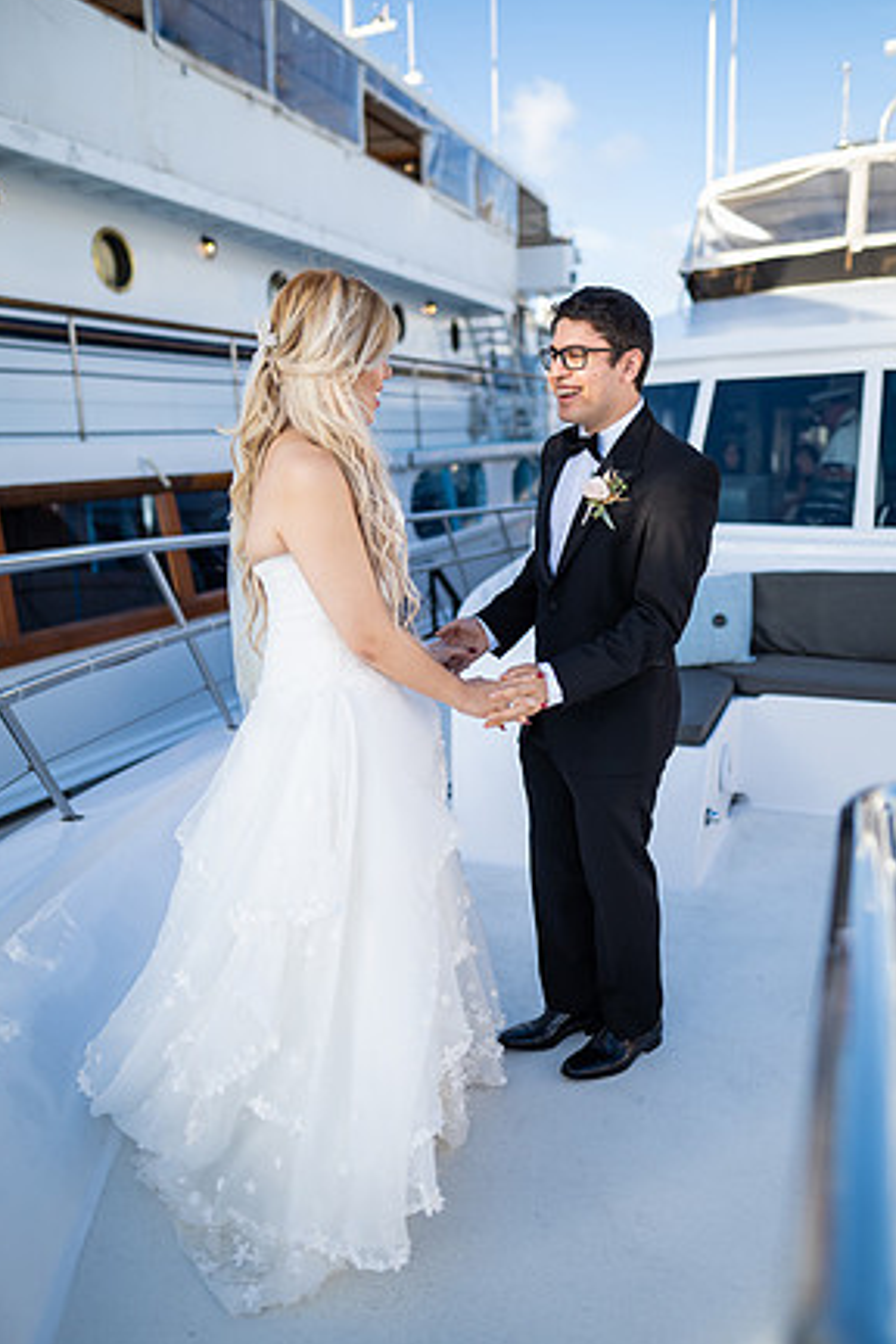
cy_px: 650
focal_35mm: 25
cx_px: 451
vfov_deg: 71.5
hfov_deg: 51.3
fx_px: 933
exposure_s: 1/4000
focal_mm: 24
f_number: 1.4
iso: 160
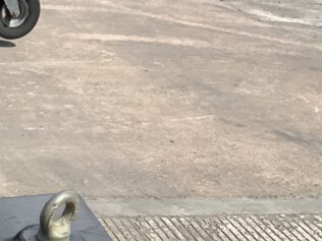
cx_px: -155
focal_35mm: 94
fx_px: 874
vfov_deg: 14.5
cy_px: 374
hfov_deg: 18.6
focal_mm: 3
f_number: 1.8
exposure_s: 1/1490
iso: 16
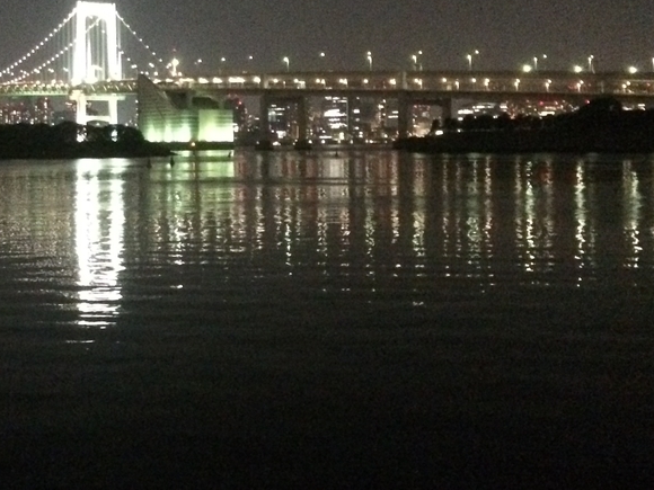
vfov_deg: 24.3
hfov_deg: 31.7
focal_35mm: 60
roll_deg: +1.4
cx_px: 170
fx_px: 1134
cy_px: 159
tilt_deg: -1.4
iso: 2000
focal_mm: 4.15
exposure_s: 1/15
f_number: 2.2
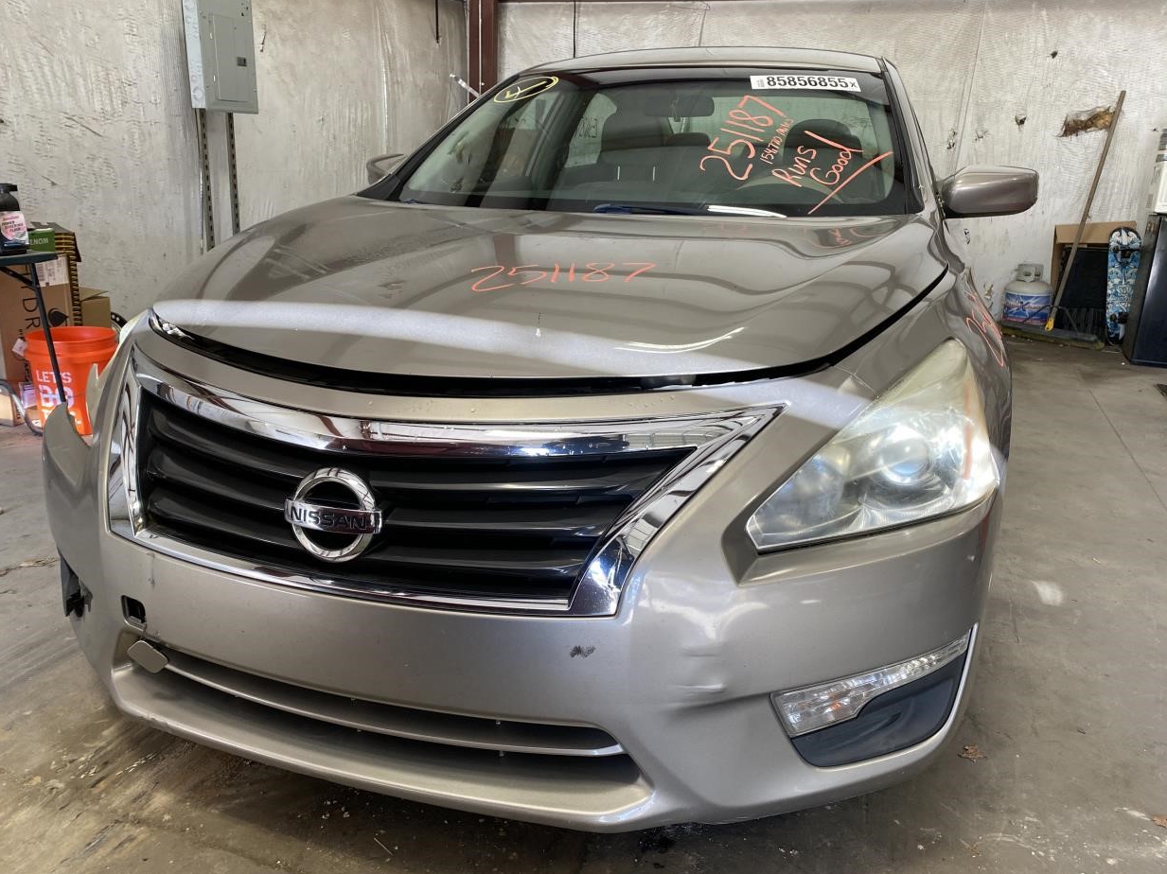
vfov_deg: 51.3
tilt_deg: -16.7
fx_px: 910
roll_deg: -1.3
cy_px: 433
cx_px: 600
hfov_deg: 65.3
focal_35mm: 27
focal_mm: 4.25
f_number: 1.8
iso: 125
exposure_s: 1/121
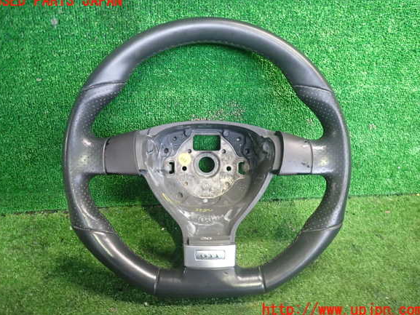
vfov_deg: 53.1
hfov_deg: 67.3
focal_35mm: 26
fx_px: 316
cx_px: 208
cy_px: 156
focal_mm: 4.5
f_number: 2
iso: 400
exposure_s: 1/30
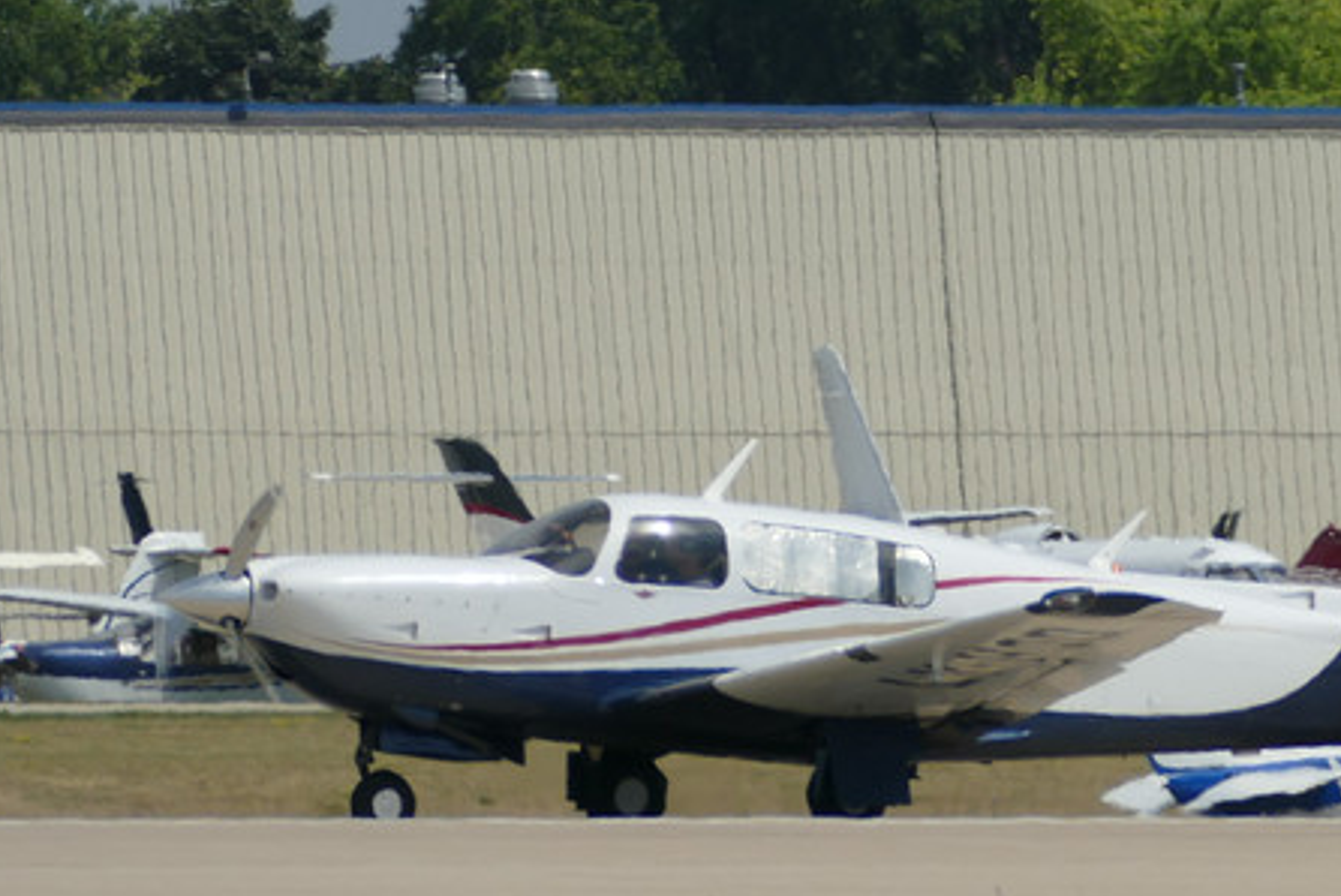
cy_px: 513
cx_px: 872
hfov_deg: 2.5
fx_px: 30936
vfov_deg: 1.7
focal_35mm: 830
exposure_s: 1/3200
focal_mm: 146
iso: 125
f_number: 4
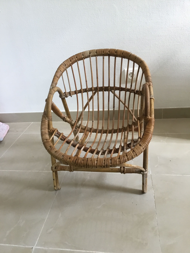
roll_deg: +5.4
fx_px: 227
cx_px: 95
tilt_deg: -25.8
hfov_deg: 45.4
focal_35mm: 31
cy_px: 126
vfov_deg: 58.4
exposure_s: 1/33
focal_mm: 3.3
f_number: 2.4
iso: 50
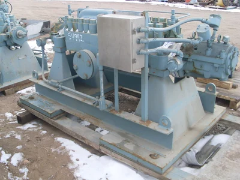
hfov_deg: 49.0
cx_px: 120
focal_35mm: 38
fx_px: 263
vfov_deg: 37.7
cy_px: 90
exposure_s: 1/90
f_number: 7.7
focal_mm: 6.3
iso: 80
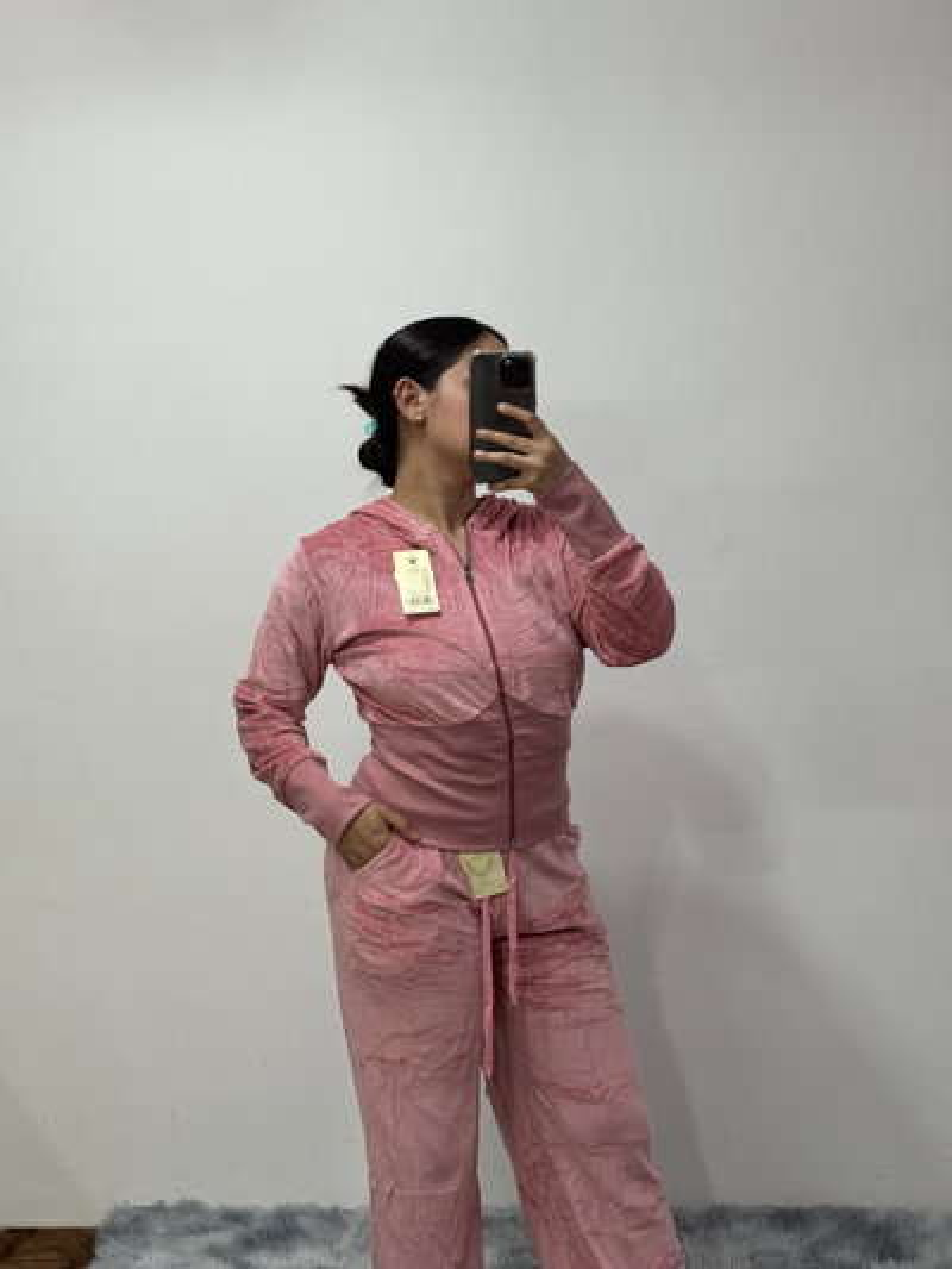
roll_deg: +1.9
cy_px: 634
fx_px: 1759
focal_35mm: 48
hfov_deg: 30.3
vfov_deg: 39.6
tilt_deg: -16.7
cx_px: 476
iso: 125
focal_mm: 6.76
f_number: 1.78
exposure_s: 1/50
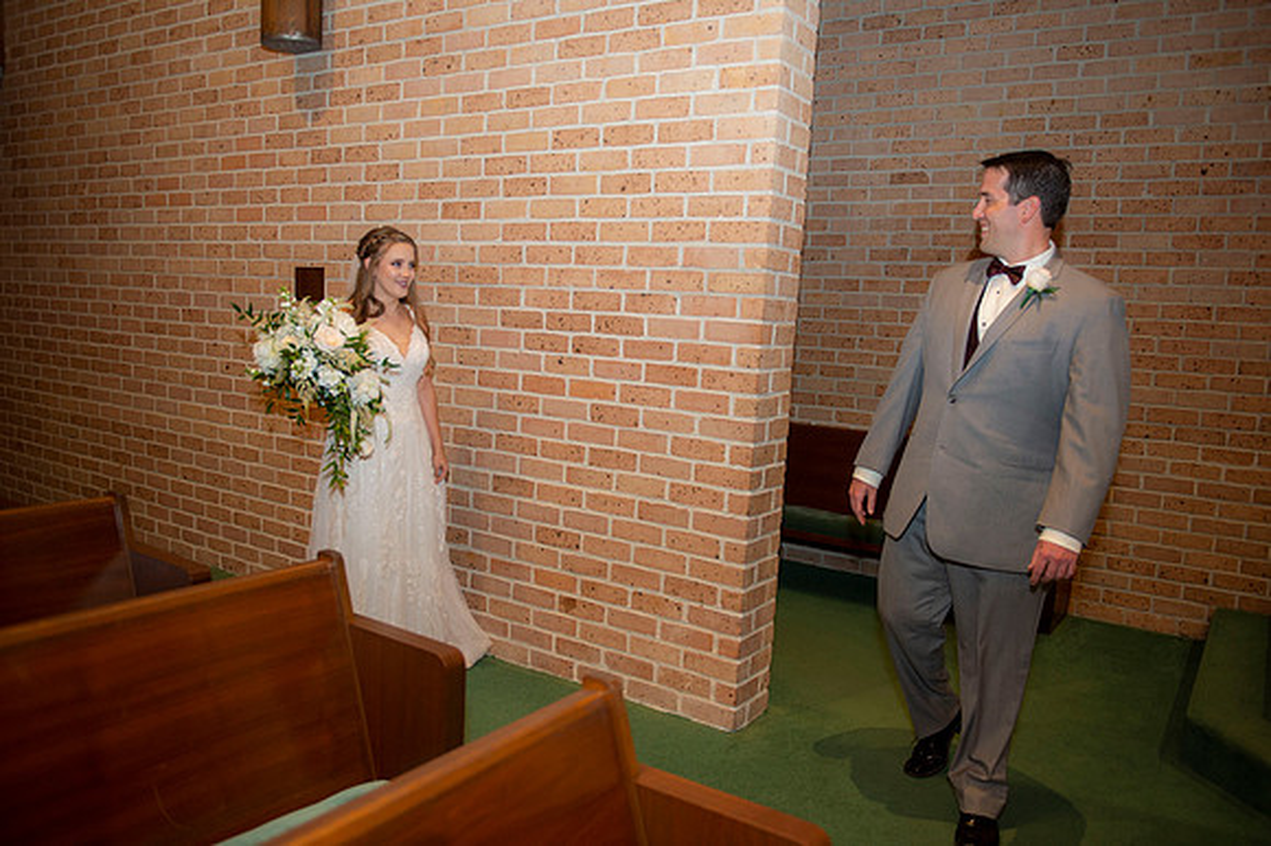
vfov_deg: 46.4
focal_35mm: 28
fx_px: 988
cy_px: 423
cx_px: 636
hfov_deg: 65.5
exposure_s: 1/200
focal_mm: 28
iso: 800
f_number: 2.8
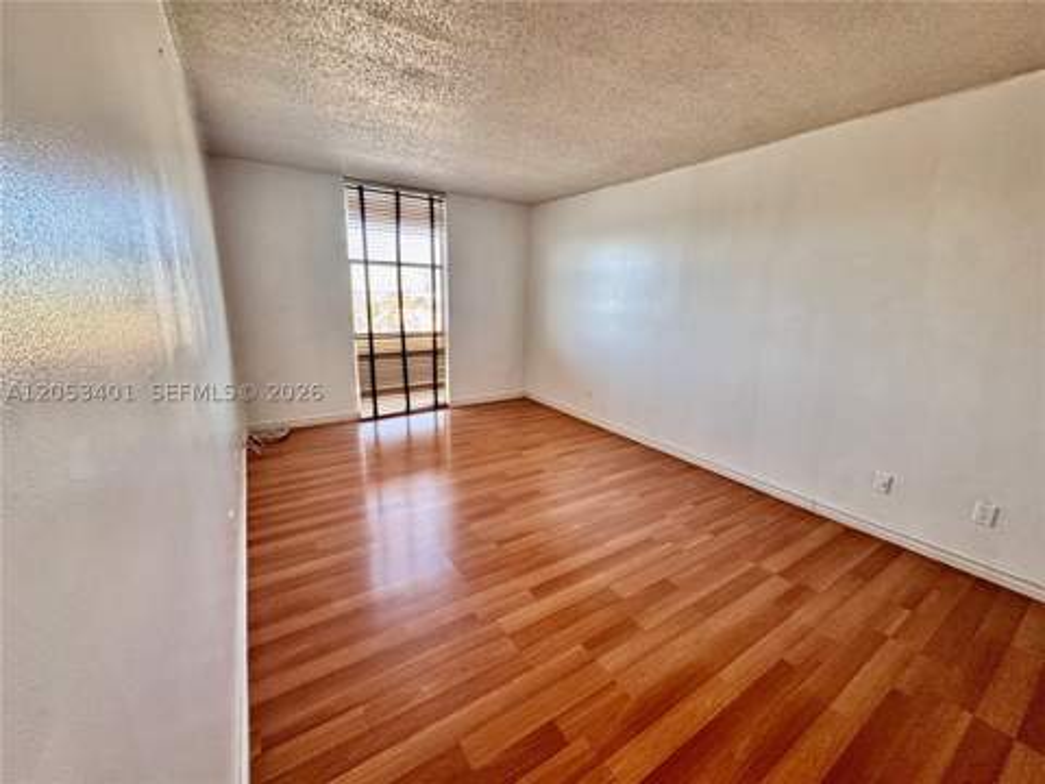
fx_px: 423
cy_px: 392
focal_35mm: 14
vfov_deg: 85.7
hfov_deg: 102.1
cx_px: 522
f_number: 2.2
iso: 200
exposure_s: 1/120
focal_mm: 2.22
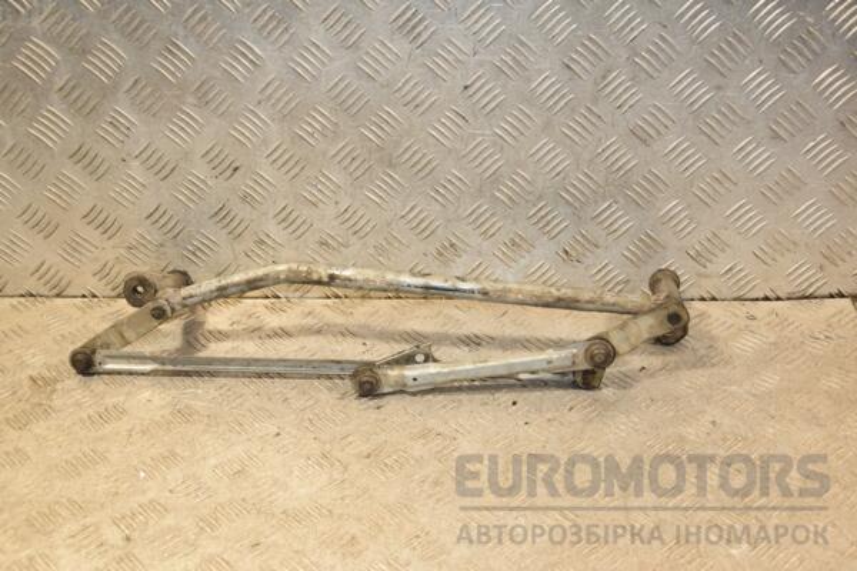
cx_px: 428
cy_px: 286
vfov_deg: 26.5
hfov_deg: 38.9
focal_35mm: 51
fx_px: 1214
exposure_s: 1/200
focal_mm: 34
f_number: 5
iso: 800
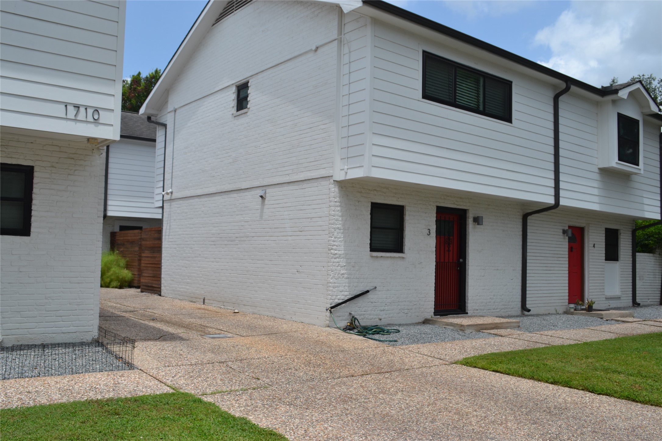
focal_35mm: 33
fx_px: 607
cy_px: 220
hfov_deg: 57.2
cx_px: 331
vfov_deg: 40.0
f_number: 8
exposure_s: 1/250
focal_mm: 22
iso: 100
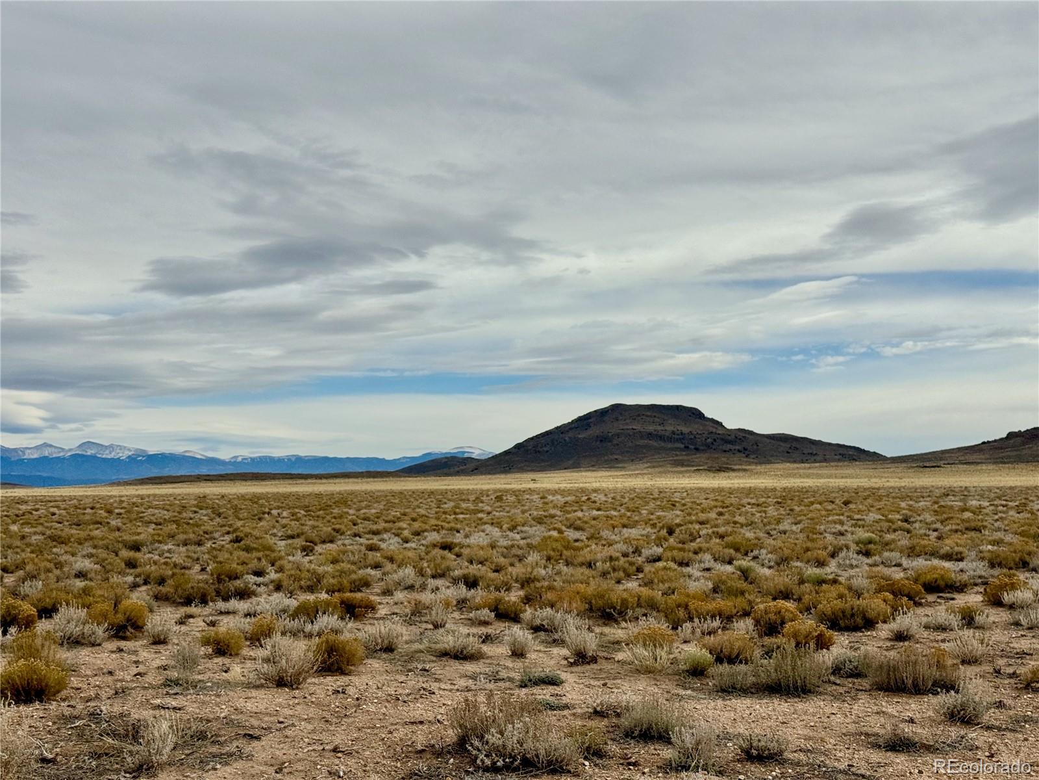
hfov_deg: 39.7
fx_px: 1441
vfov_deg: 30.3
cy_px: 390
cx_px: 520
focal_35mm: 48
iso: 64
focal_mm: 6.76
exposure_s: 1/9009
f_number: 1.78
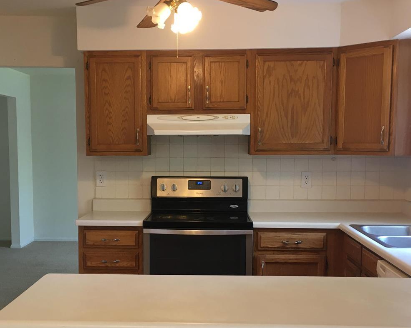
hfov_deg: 40.3
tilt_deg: -6.7
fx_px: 560
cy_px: 202
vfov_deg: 32.6
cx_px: 180
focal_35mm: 46
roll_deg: +1.0
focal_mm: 4.15
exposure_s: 1/30
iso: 50
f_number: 2.2
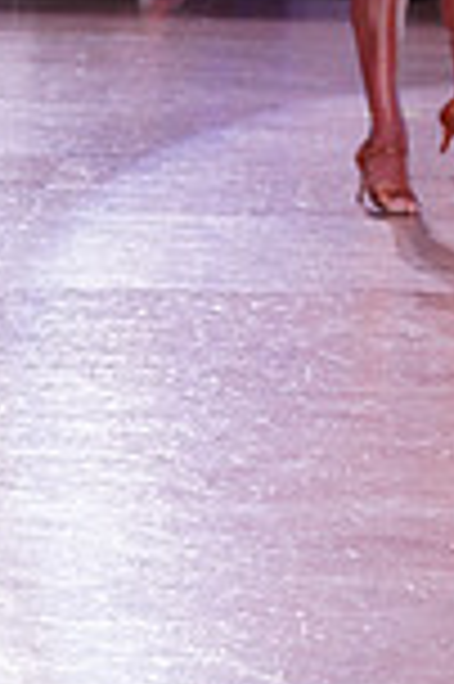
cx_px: 802
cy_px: -288
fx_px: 4057
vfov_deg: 9.4
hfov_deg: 6.3
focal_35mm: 214
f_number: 5
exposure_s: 1/200
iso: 2000
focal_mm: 56
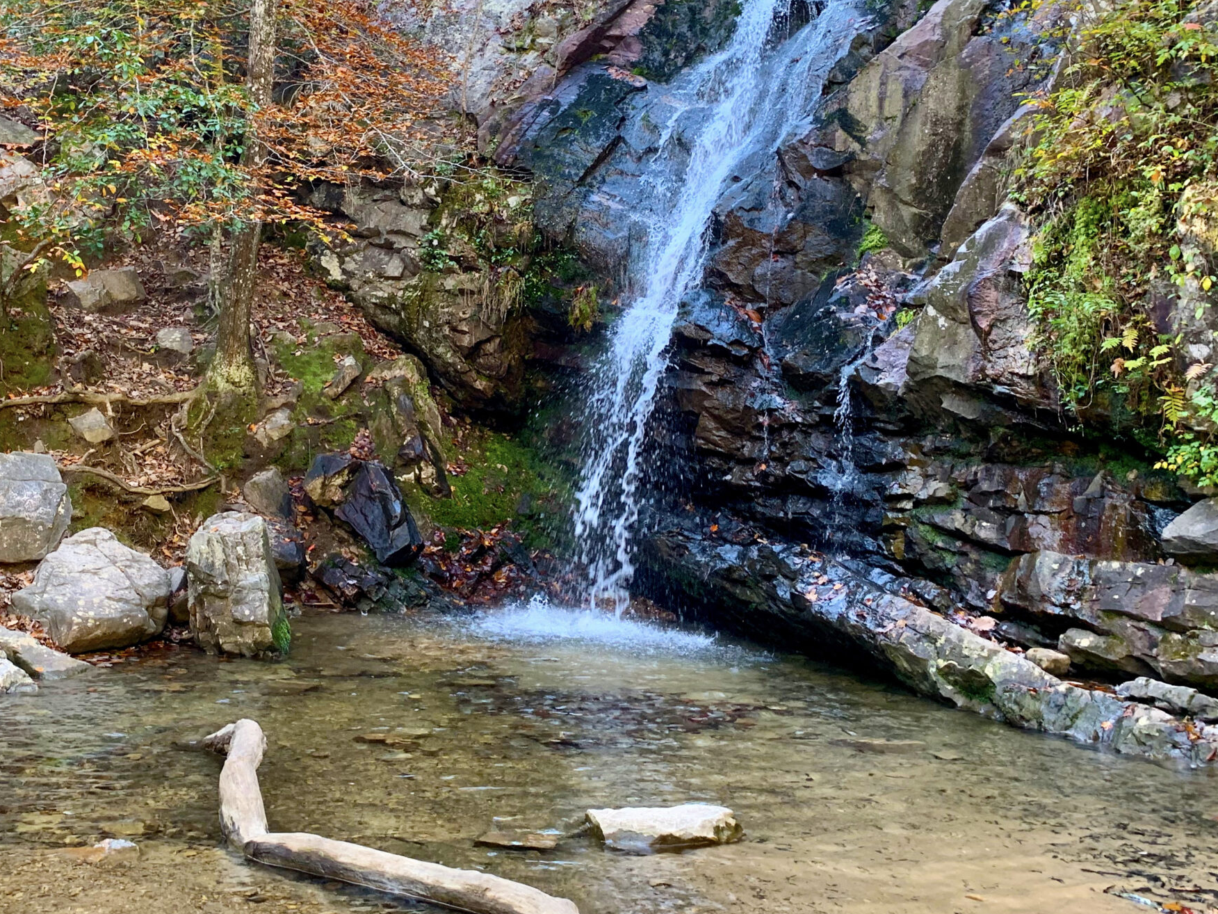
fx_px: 1337
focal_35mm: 38
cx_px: 475
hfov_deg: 48.6
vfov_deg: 37.3
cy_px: 296
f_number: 1.8
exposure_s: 1/68
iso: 100
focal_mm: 4.25
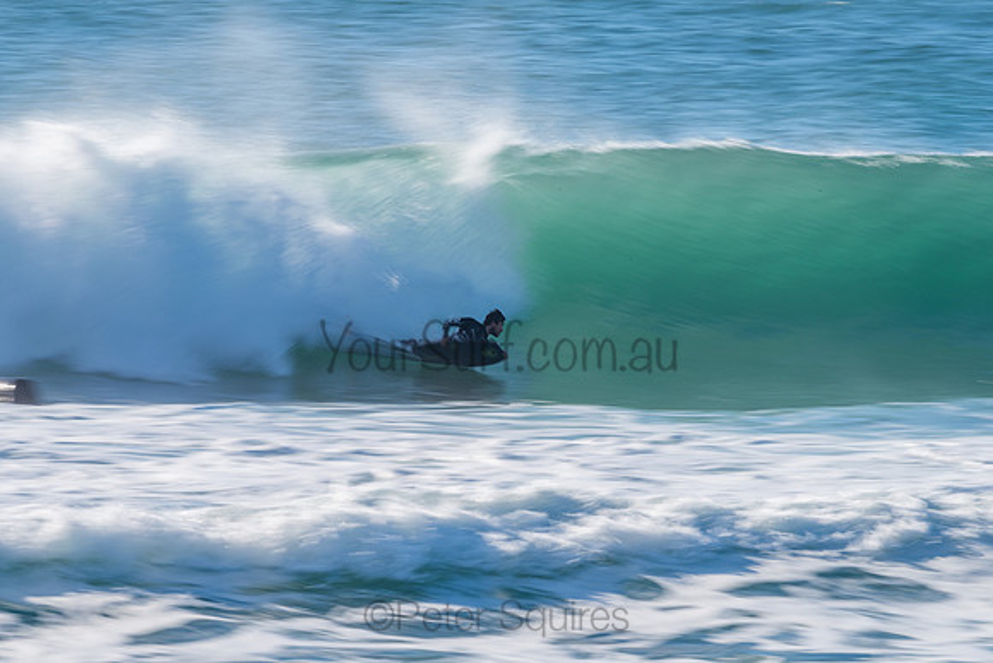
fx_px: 16895
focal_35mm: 612
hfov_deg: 3.4
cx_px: 496
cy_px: 332
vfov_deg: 2.2
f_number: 25
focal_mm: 500
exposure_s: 1/30
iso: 64
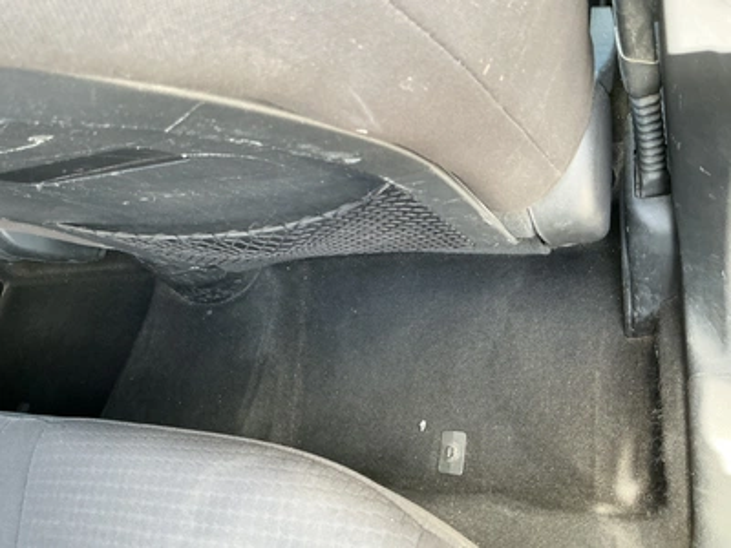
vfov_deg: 49.7
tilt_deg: -57.0
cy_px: 274
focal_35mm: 28
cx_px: 366
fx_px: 591
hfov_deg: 63.4
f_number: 1.8
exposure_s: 1/60
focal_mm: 3
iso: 125
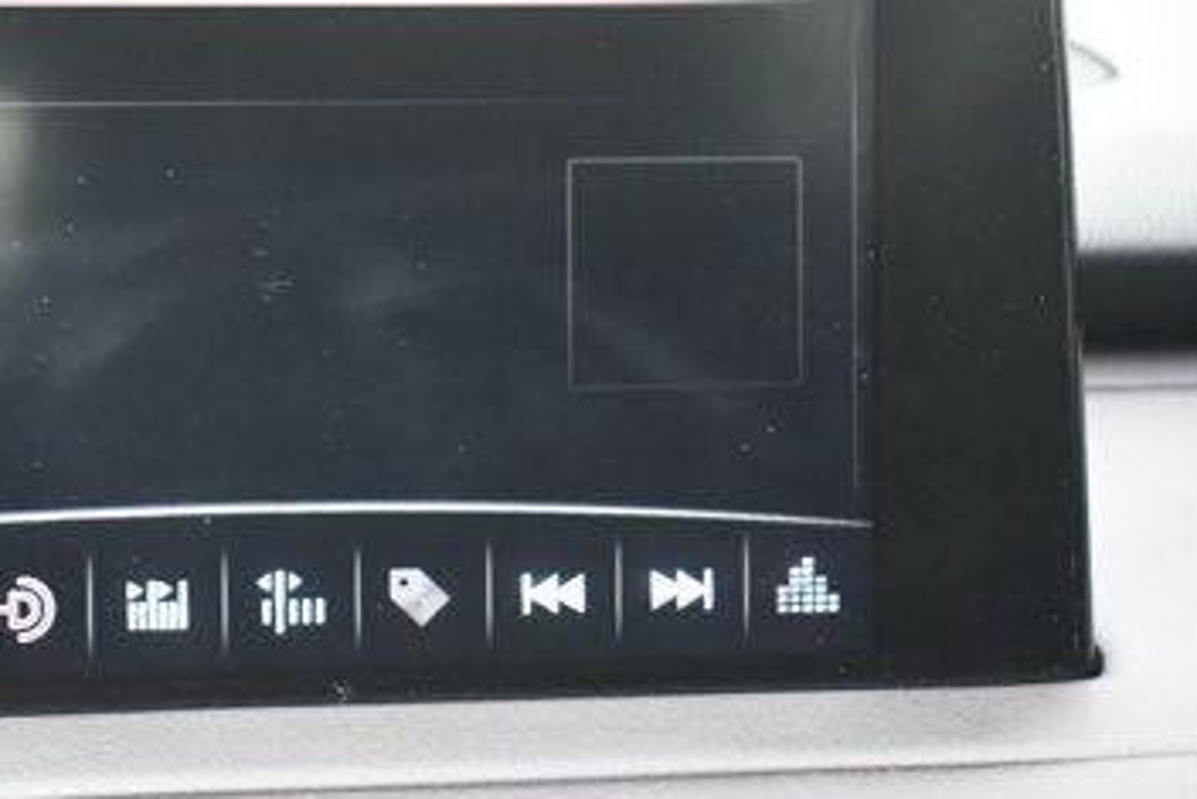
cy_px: 287
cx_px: 187
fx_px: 3626
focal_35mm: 109
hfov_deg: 18.5
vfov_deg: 12.6
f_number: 5
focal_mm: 40
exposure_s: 1/125
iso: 3200
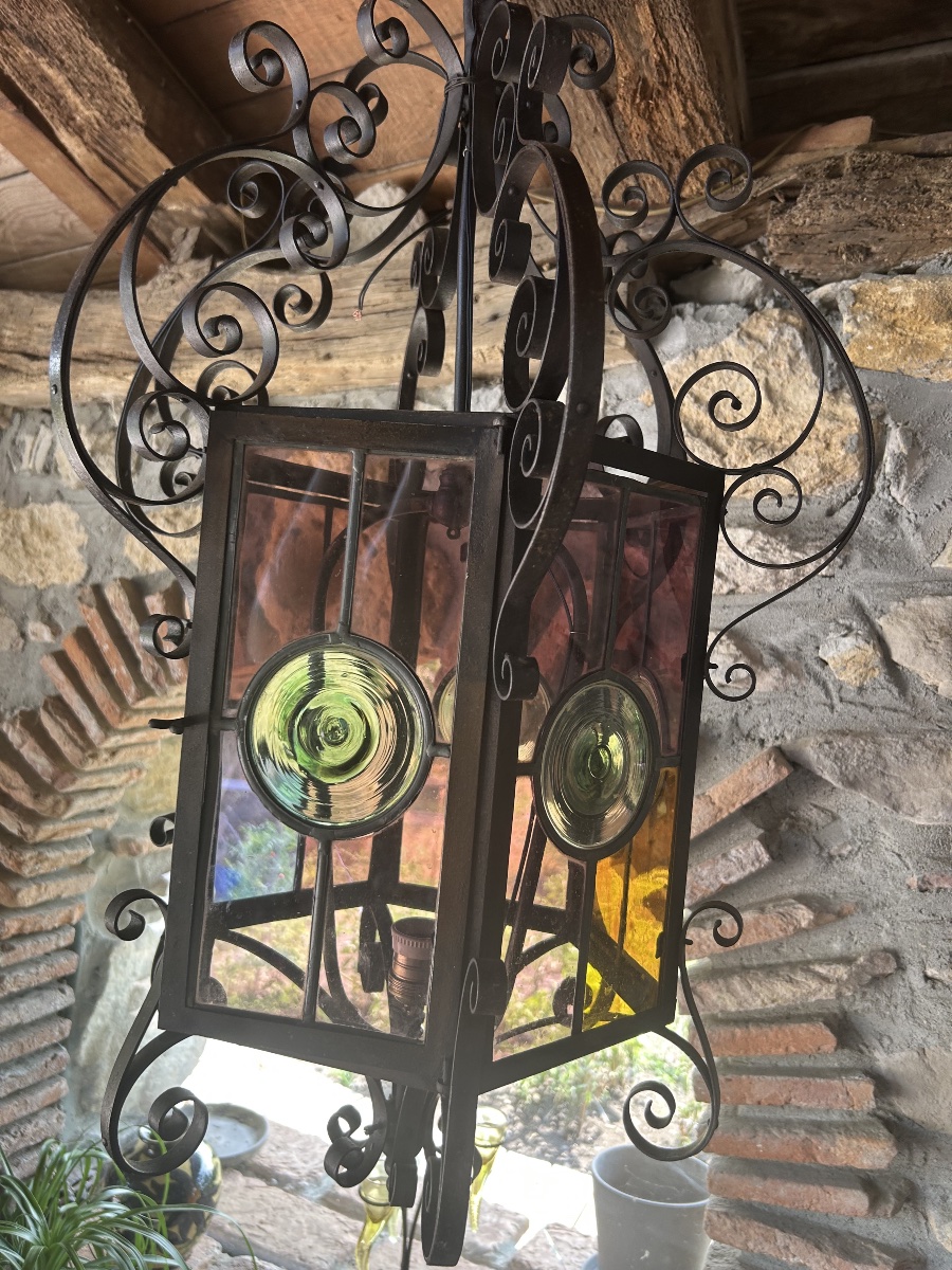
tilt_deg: +0.7
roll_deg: -4.4
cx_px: 476
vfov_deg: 67.3
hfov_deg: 53.1
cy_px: 635
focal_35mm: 26
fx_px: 953
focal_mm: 5.7
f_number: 1.5
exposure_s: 1/121
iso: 64
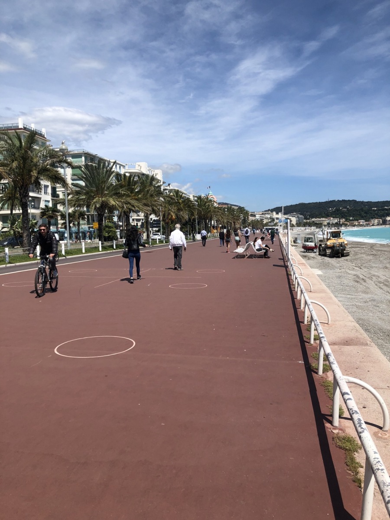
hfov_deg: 49.7
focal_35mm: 28
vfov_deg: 63.4
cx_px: 195
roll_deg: +0.1
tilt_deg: -3.1
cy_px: 260
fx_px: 421
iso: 25
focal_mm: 3.99
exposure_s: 1/3436
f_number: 1.8
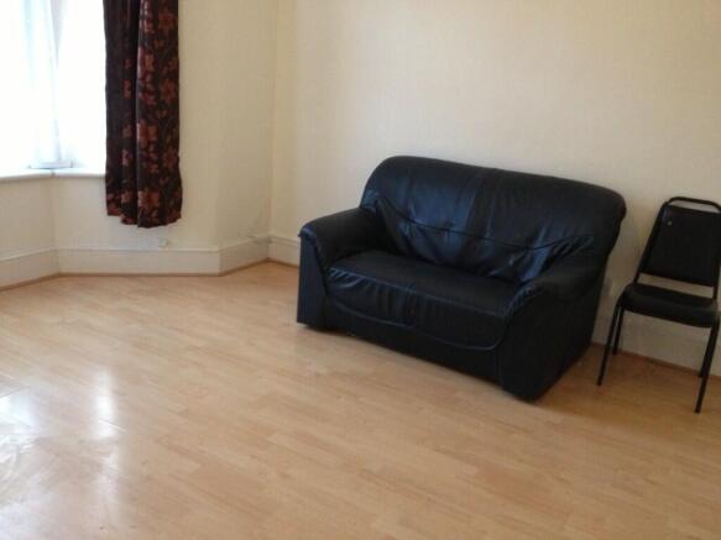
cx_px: 360
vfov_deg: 40.7
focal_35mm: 35
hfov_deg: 52.6
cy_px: 270
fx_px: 729
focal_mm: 4.28
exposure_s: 1/20
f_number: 2.4
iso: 320
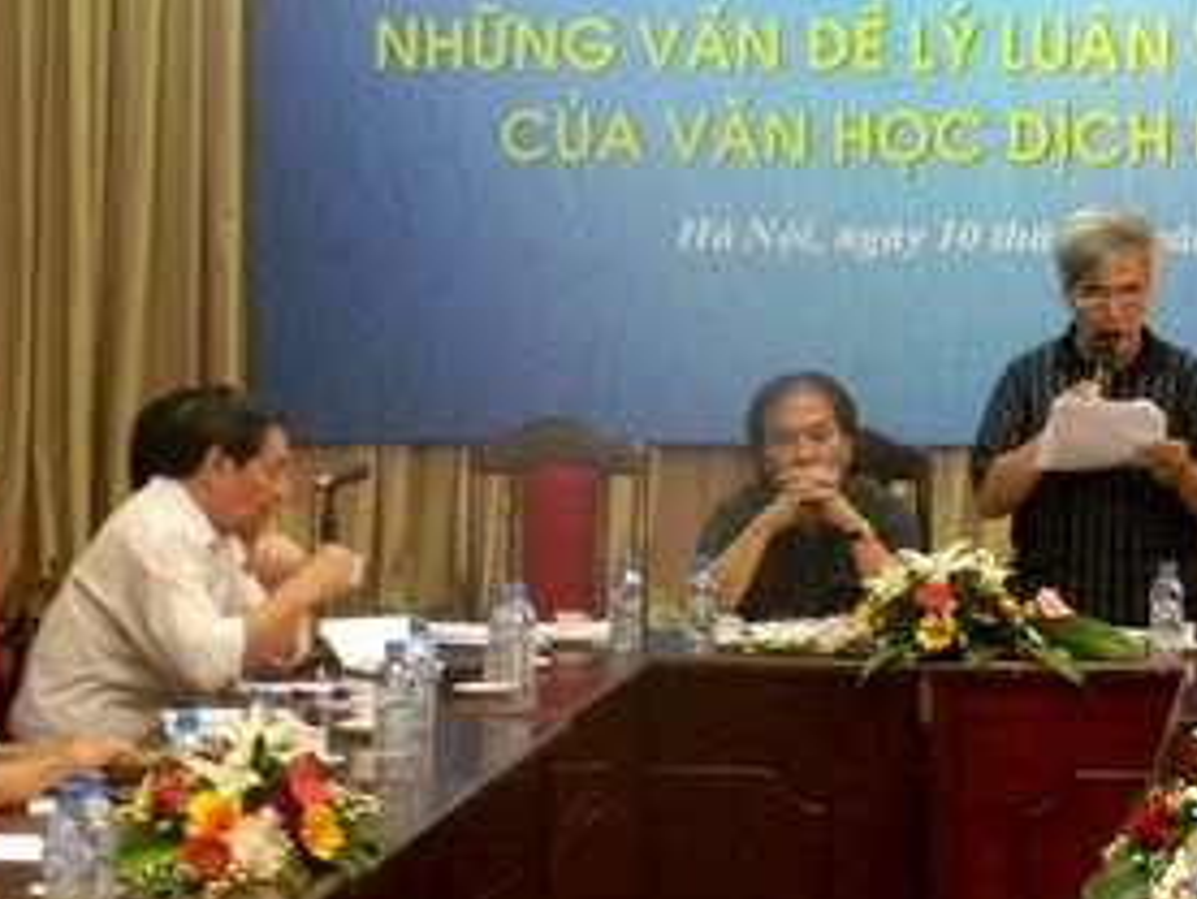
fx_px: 5708
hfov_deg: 11.9
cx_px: 1054
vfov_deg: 9.0
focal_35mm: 165
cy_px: 300
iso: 800
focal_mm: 15.1
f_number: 4.5
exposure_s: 1/27.3
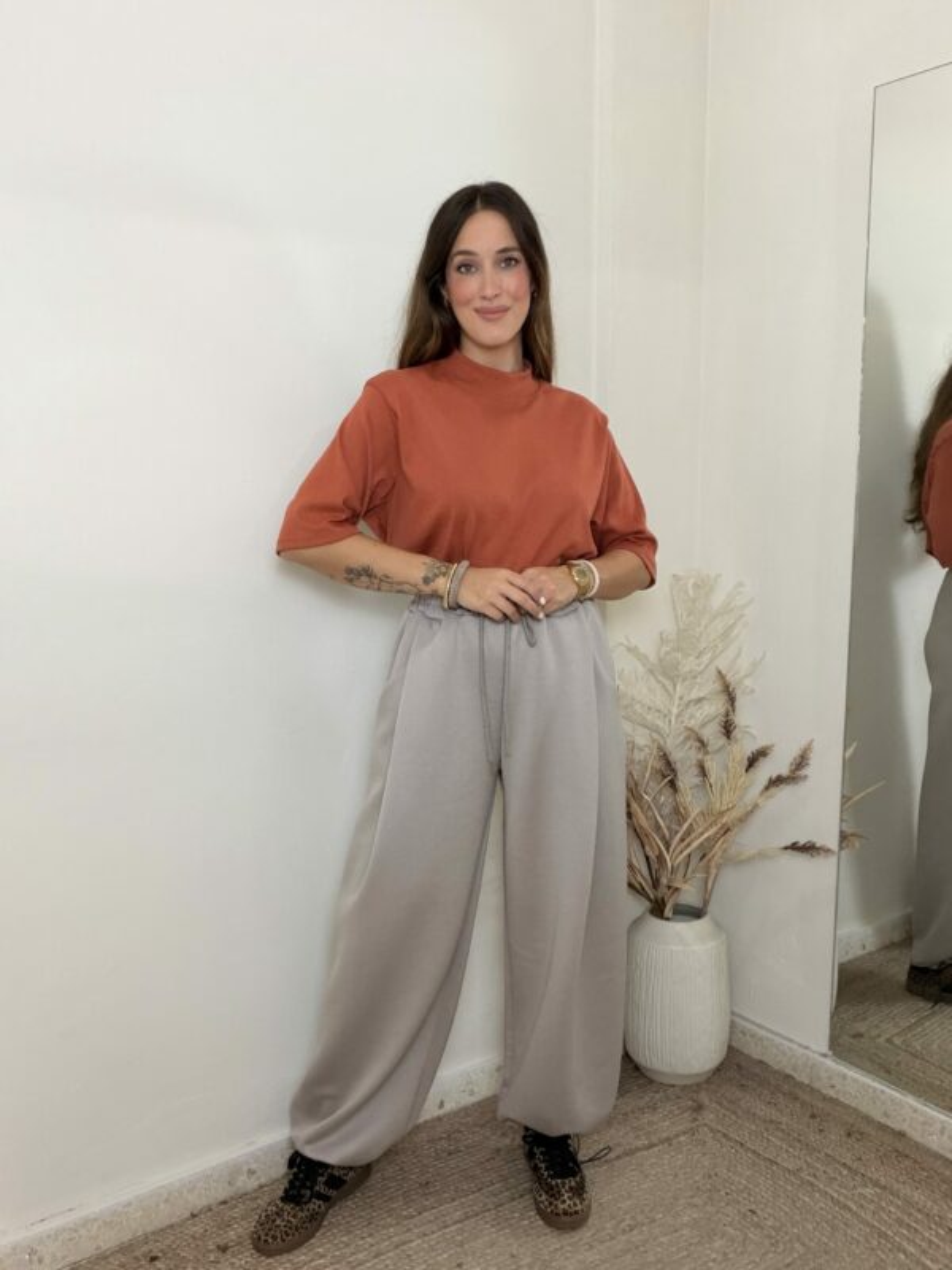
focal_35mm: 30
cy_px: 635
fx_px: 1100
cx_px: 476
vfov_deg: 60.0
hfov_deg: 46.8
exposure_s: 1/60
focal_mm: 2.71
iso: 125
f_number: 1.9
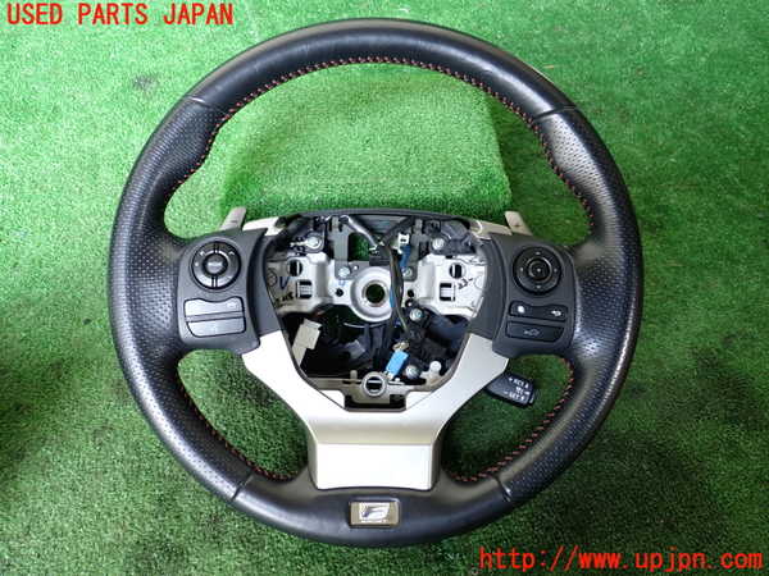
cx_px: 384
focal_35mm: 30
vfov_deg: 46.8
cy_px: 288
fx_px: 666
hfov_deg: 60.0
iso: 200
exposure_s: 1/40
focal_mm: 5.4
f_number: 2.3
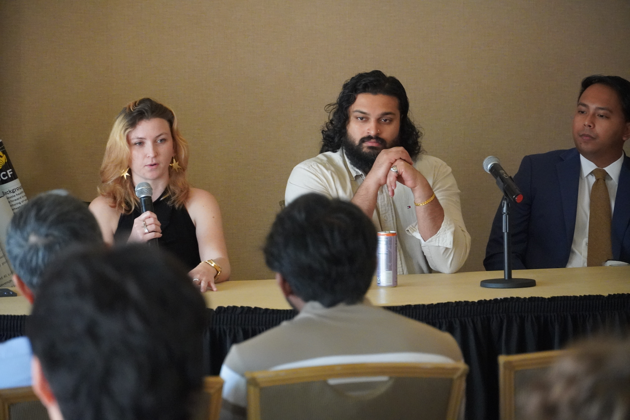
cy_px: 210
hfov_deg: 11.5
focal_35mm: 178
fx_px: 3124
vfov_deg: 7.7
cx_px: 315
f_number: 5.6
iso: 6400
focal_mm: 119
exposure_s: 1/160
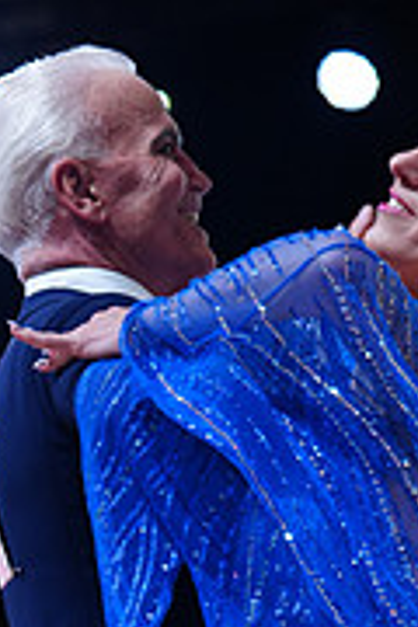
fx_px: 3936
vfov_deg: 8.9
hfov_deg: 6.1
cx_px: 127
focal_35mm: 226
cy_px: 867
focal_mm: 70
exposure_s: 1/500
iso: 640
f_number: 2.8
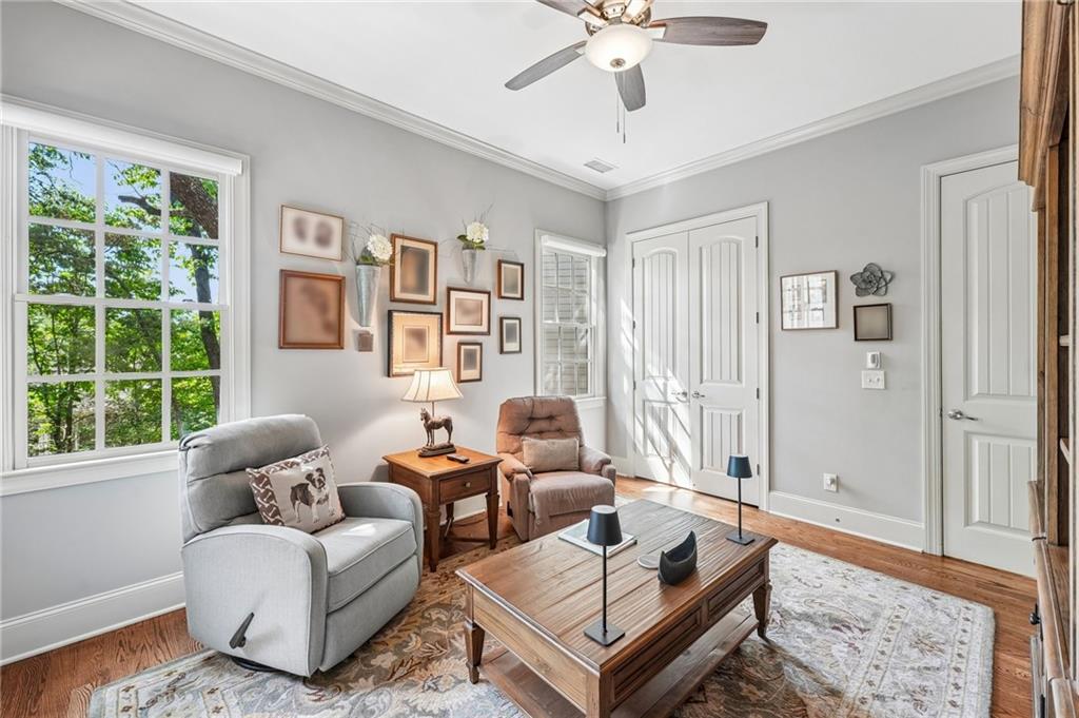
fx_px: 419
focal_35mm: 14
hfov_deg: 104.3
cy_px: 359
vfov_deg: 81.1
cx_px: 540
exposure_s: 1/5
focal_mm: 14
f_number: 8
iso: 320
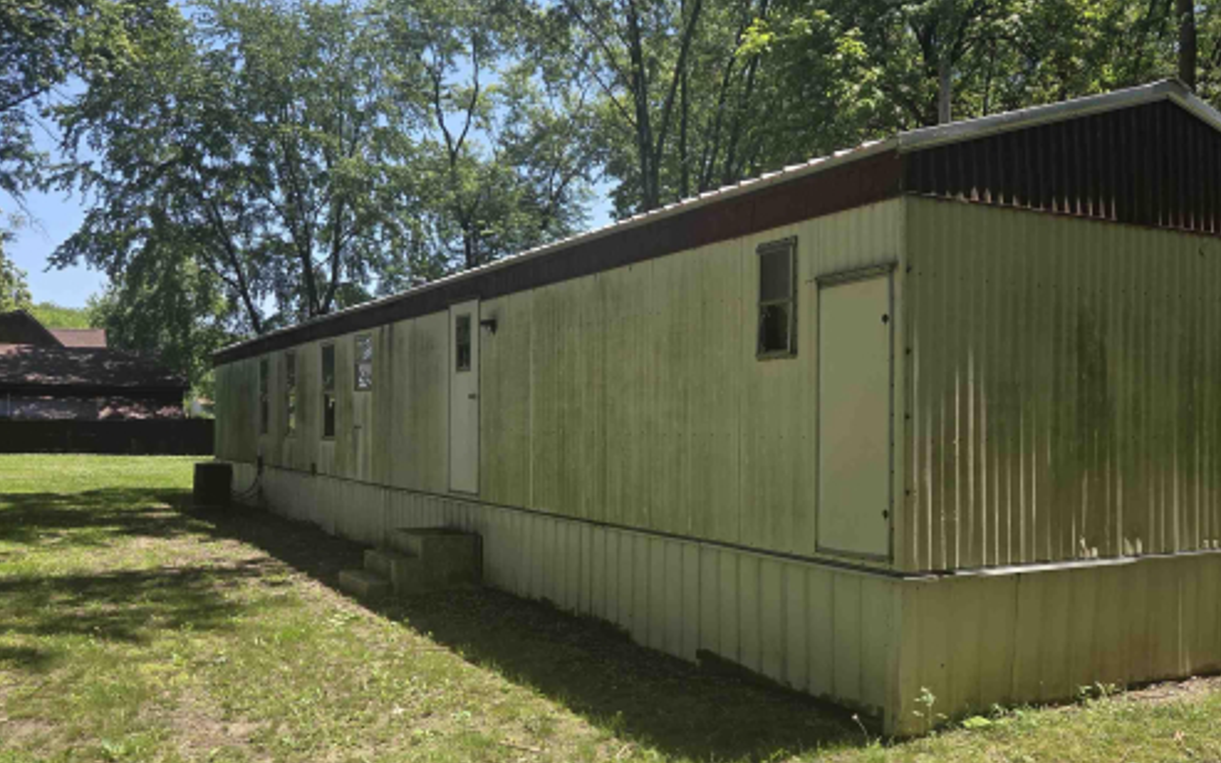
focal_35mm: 33
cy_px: 436
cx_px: 635
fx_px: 1098
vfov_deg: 38.2
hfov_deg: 58.1
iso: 80
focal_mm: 5.4
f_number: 1.8
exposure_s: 1/2339
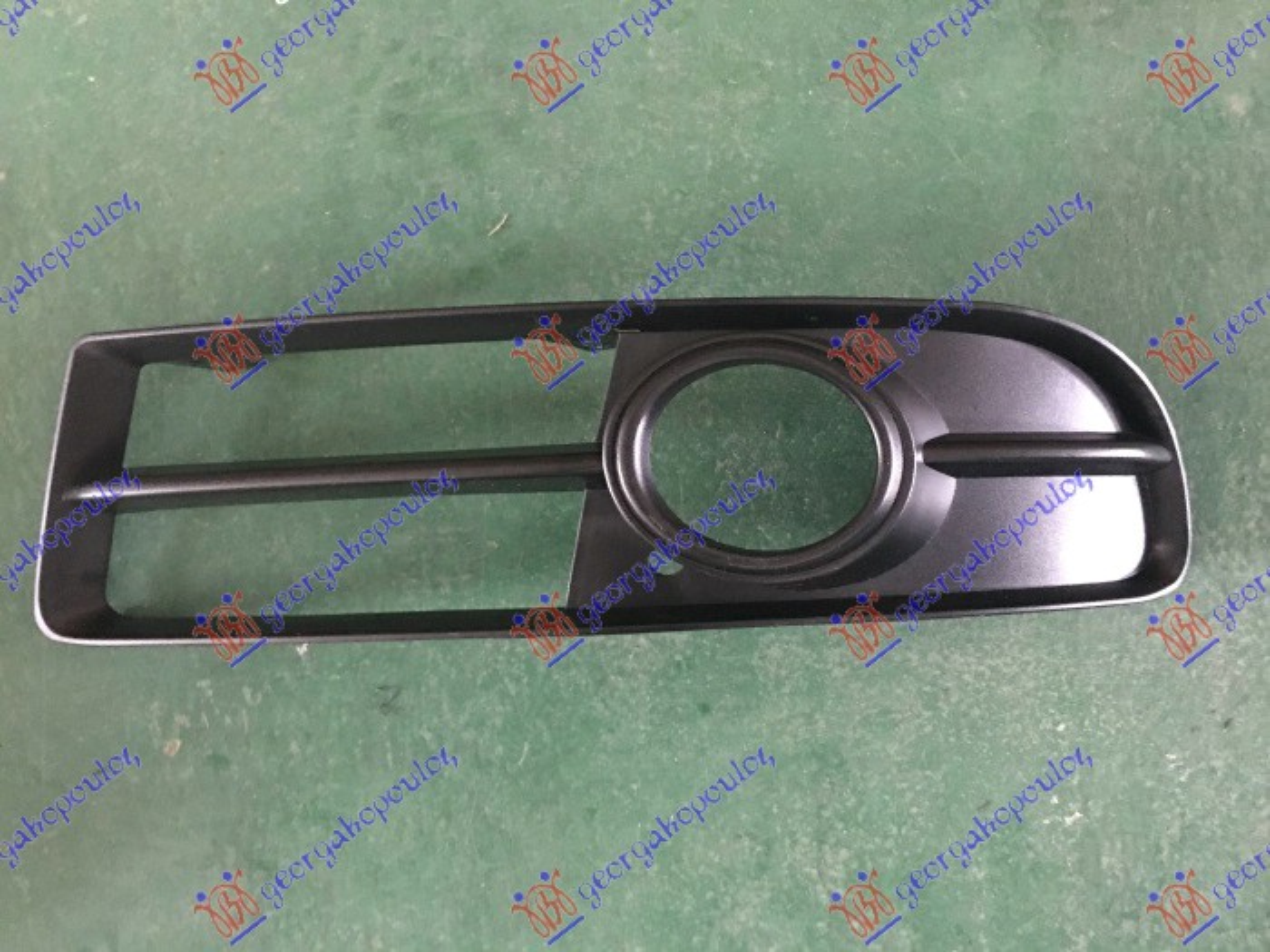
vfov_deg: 48.2
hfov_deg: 61.7
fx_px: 1064
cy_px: 476
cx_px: 635
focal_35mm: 29
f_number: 2.2
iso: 160
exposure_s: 1/4
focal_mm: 4.15
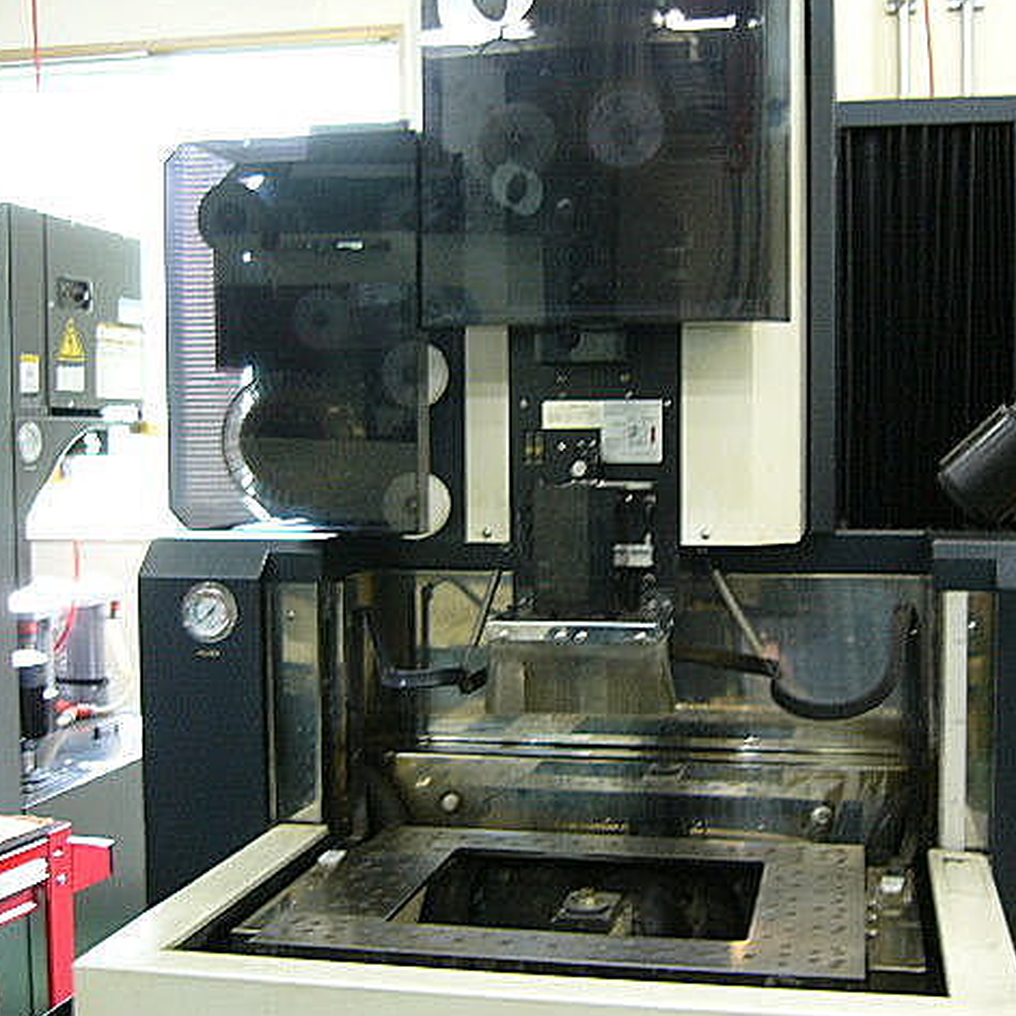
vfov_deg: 40.0
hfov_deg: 39.9
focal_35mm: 42
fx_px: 1395
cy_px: 507
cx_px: 589
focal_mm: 5.8
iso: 150
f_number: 2.8
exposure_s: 1/13
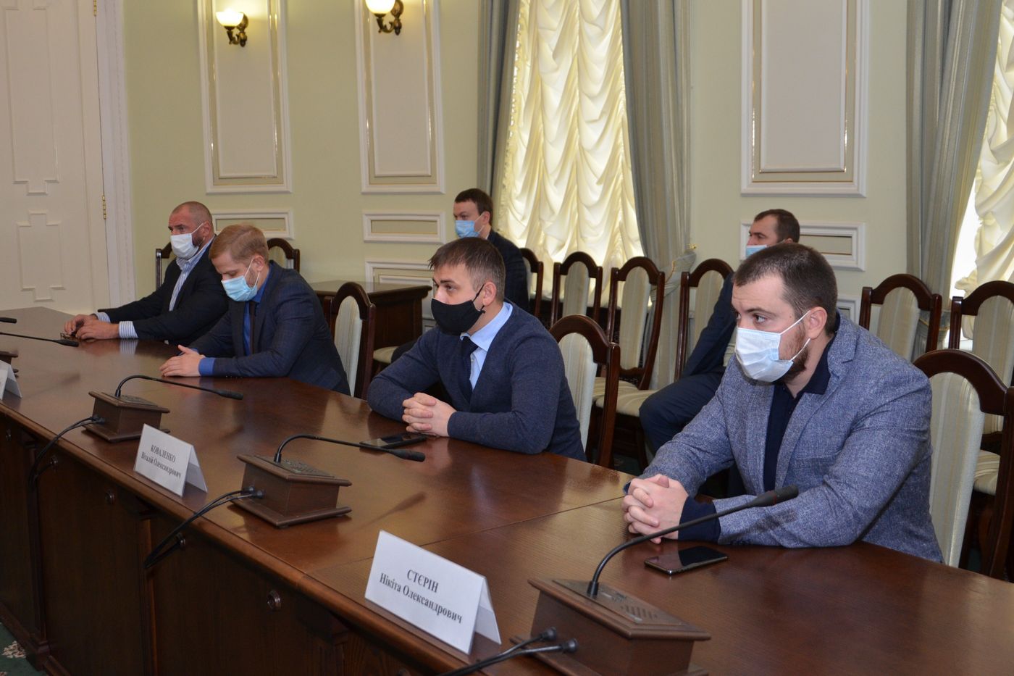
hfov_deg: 51.3
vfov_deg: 35.5
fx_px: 1056
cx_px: 507
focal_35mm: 38
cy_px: 338
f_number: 4
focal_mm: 25
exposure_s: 1/250
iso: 800
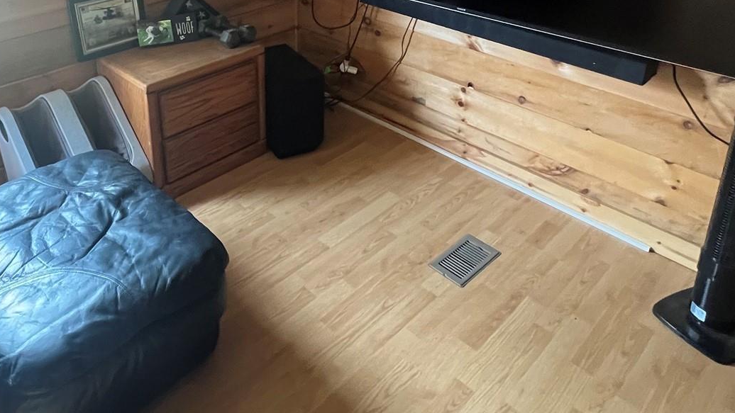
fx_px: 546
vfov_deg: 37.8
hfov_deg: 66.3
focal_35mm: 28
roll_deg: +1.8
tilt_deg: -18.2
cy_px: 16
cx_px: 251
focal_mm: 1.57
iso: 800
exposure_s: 1/60
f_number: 1.8
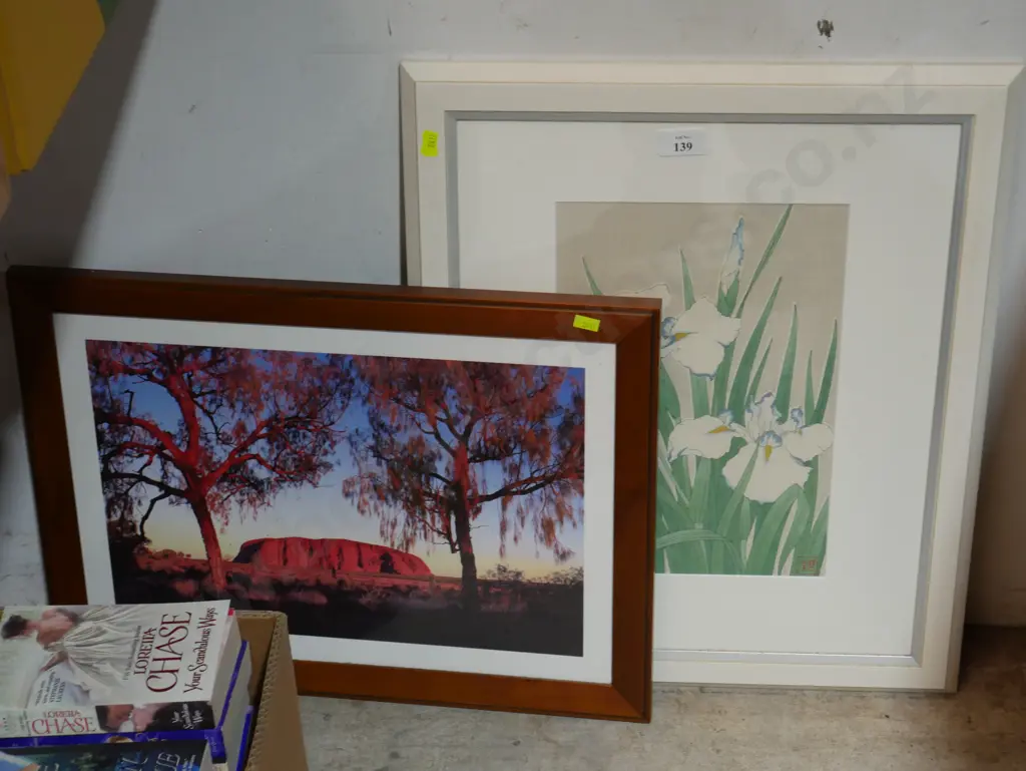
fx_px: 1957
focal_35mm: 66
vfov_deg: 22.3
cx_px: 513
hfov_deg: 29.4
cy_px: 386
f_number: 5.4
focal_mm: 33
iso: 1000
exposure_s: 1/80
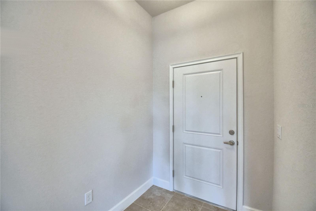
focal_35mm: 15
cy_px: 106
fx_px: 132
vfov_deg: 77.3
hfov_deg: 100.4
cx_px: 158
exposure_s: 1/80
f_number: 4.5
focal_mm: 10
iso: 400
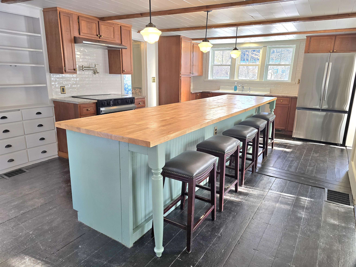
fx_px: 237
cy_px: 134
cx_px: 178
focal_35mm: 23
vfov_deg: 58.9
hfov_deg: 73.9
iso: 125
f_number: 1.7
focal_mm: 6.3
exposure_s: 1/120
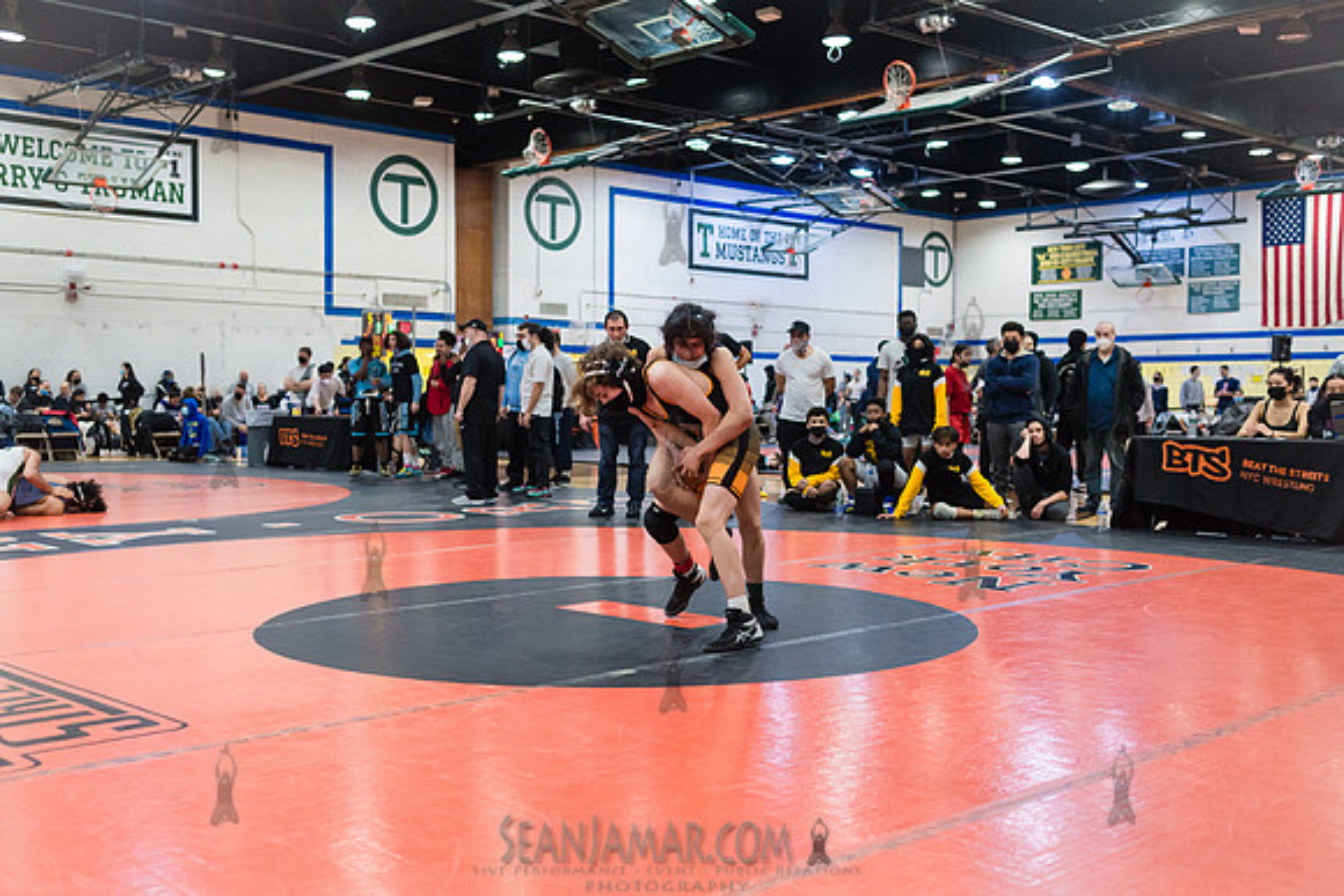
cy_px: 448
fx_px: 1414
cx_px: 672
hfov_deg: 50.8
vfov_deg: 35.2
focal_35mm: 38
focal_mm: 35
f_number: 3.5
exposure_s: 1/400
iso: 4000
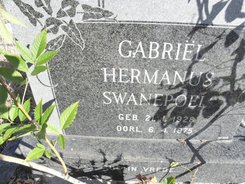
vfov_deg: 53.1
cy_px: 92
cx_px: 122
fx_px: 184
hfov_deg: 67.3
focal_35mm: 26
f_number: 6.3
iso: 200
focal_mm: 4.6
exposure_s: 1/320
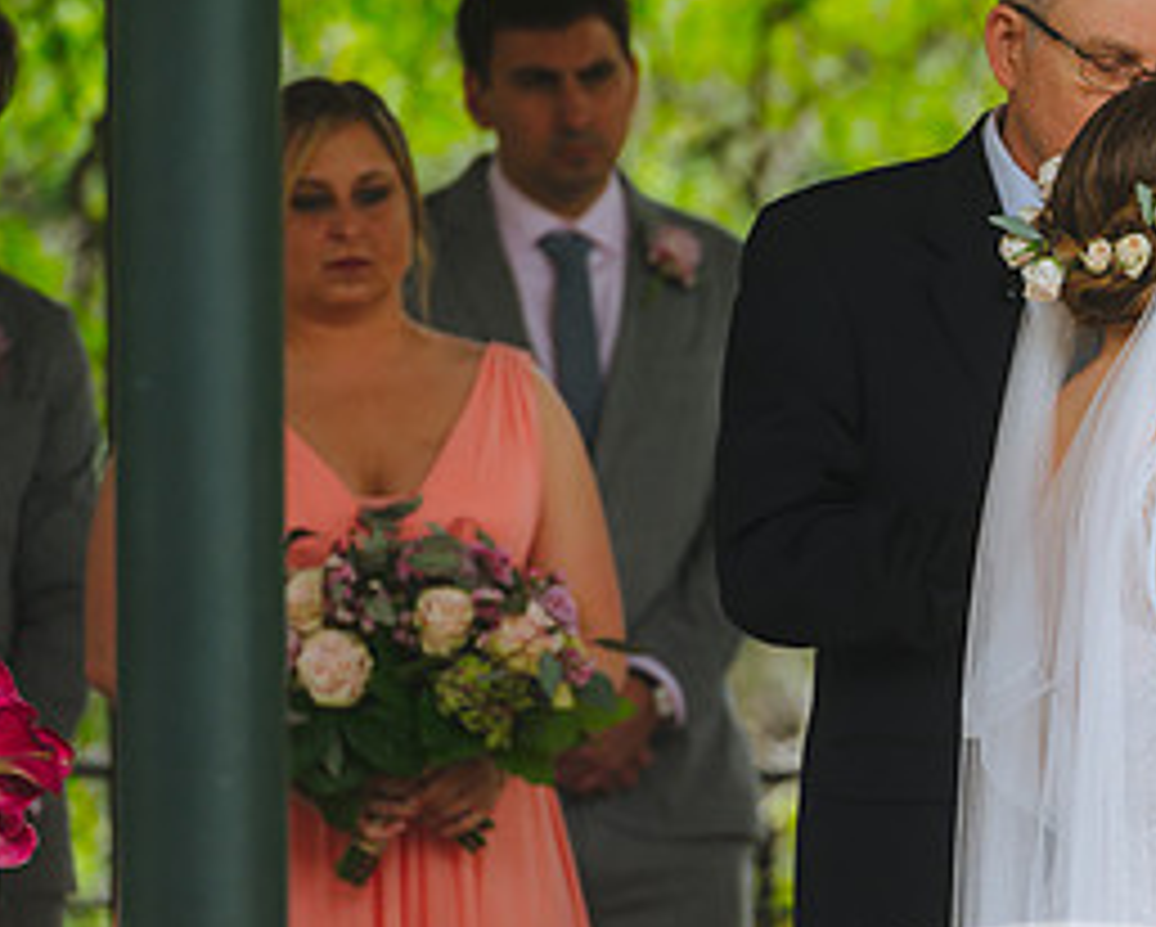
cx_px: 1223
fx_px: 14483
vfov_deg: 3.7
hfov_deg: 4.6
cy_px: 594
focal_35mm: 423
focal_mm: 200
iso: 400
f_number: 2.8
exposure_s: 1/320
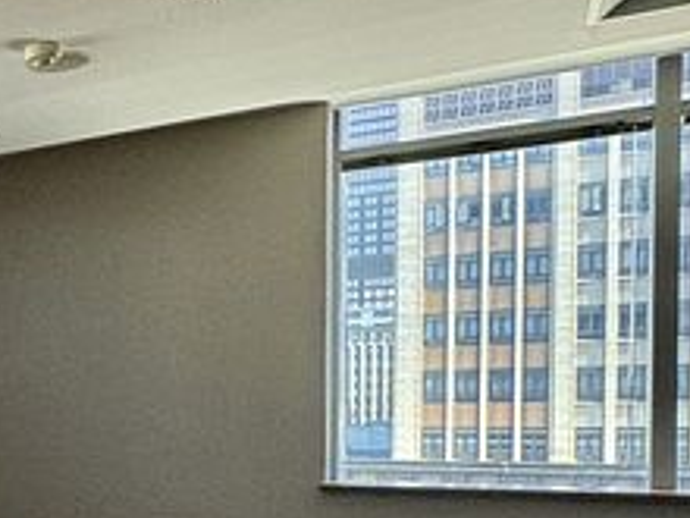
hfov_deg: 24.9
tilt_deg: -1.3
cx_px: -427
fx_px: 1017
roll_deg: +0.4
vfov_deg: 27.7
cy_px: 443
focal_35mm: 51
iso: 125
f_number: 2.2
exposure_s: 1/100
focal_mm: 2.22
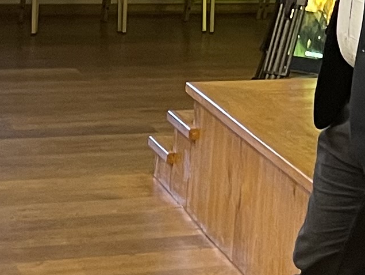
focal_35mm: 165
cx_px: 854
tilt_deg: -2.7
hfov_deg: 10.4
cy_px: -95
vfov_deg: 8.9
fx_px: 1741
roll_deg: -3.8
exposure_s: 1/50
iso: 160
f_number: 1.6
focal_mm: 4.2
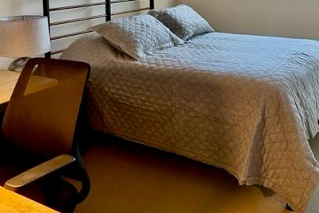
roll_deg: +1.5
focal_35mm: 43
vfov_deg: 28.6
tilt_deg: -1.5
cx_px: 189
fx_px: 381
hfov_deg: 45.2
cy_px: -16
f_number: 1.5
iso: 160
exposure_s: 1/60
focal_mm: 5.7
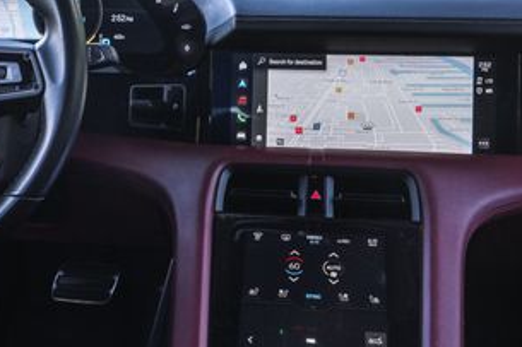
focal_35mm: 64
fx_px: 927
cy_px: 87
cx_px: 95
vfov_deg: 21.0
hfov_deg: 30.6
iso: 640
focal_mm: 24
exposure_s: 1/40
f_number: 8
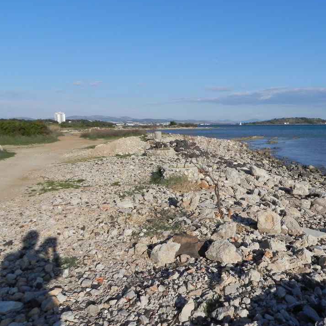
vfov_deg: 49.7
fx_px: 352
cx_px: 212
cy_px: 163
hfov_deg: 49.0
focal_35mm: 33
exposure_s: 1/446
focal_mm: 4.6
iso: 160
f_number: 8
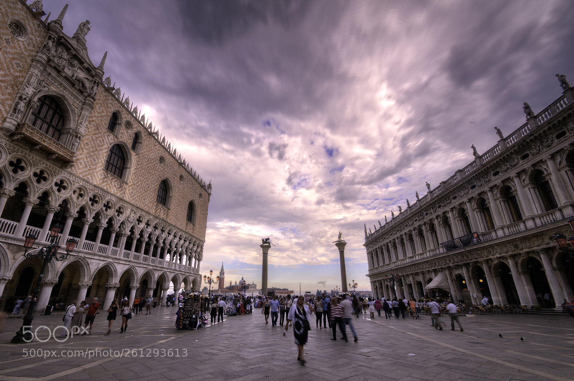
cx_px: 287
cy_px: 190
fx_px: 239
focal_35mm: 15
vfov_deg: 77.2
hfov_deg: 100.5
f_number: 16
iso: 200
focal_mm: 10
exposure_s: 1/8
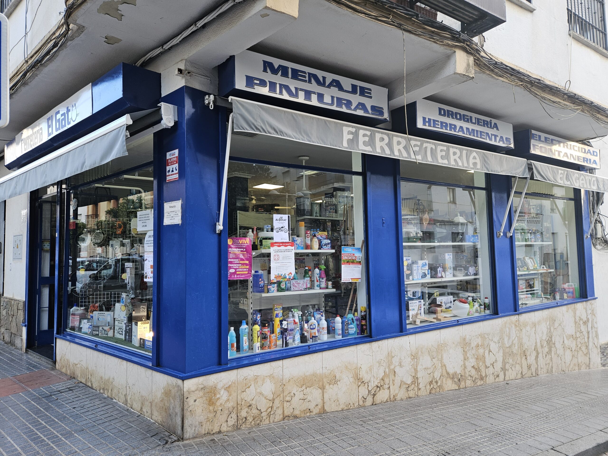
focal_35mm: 23
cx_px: 304
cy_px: 228
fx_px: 404
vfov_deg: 58.9
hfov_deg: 73.9
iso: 80
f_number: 1.8
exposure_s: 1/180
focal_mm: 5.4
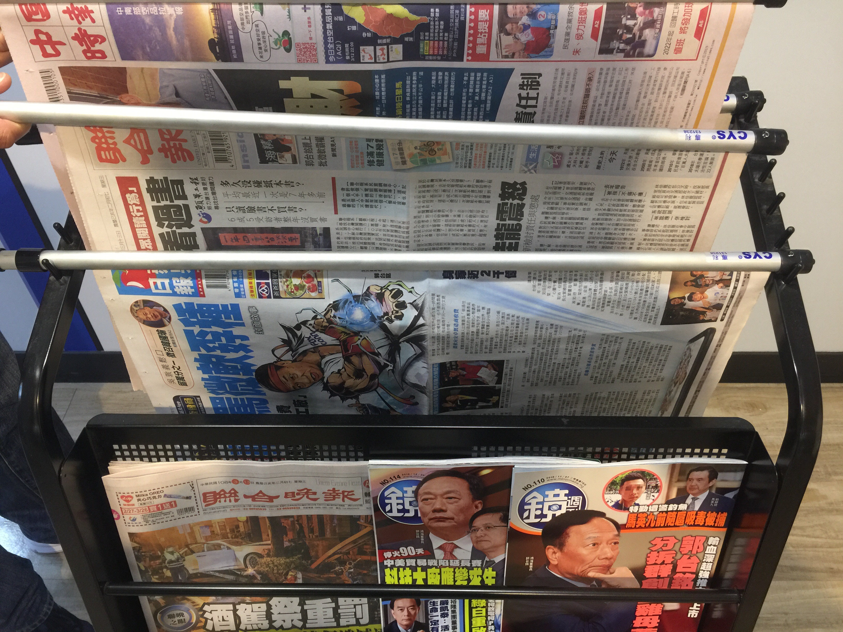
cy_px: 316
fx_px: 706
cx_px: 422
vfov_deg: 48.2
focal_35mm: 29
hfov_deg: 61.7
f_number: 2.2
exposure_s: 1/15
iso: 64
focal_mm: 4.15
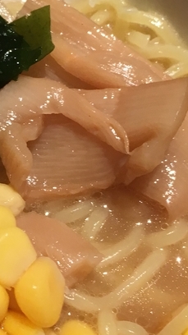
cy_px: 189
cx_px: 5
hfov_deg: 12.8
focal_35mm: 93
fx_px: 826
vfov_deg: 22.9
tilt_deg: -60.1
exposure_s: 1/30
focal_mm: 4.15
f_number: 2.2
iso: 32
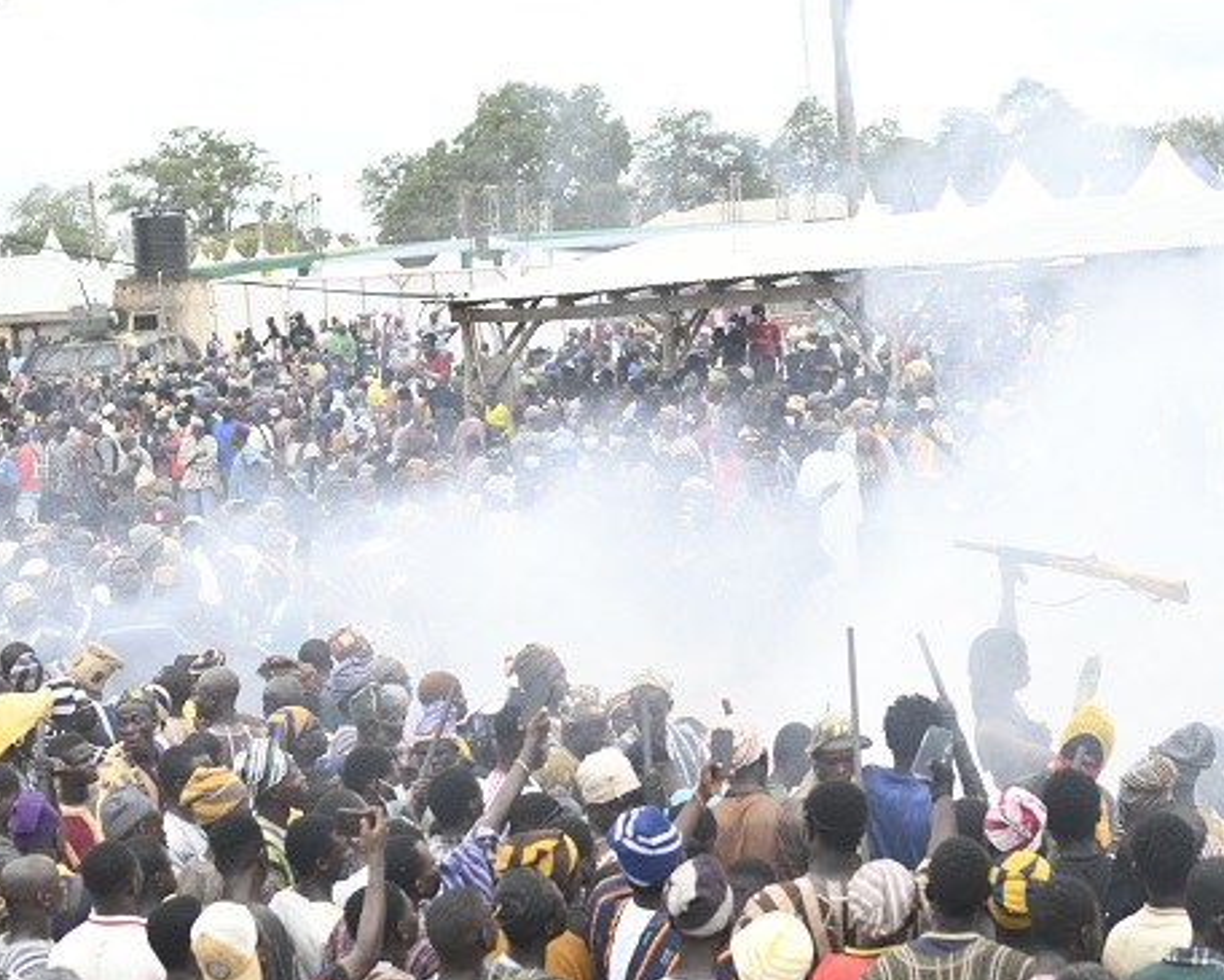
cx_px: 725
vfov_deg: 21.3
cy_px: 430
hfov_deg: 26.4
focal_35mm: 72
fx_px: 2609
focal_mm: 50
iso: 100
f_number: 2.8
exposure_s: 1/640
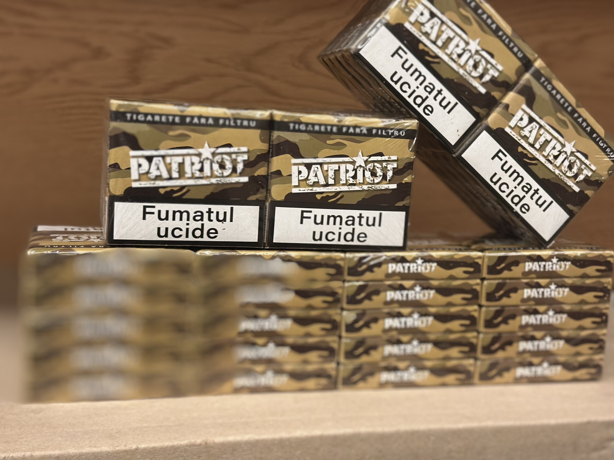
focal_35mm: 48
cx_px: 307
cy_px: 230
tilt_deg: -14.9
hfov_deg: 39.7
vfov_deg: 30.3
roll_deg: -1.8
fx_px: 851
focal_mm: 6.86
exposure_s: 1/41
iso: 400
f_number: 1.78
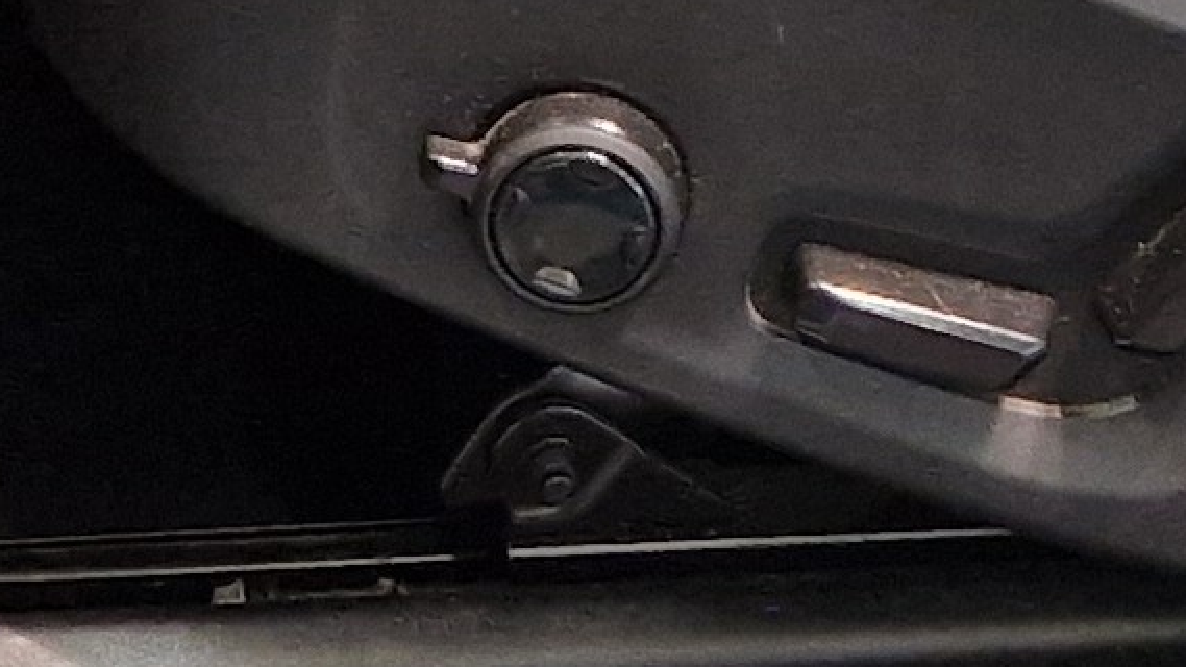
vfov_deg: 5.9
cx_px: 544
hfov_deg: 12.2
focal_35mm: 176
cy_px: -1951
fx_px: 5535
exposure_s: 1/180
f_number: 1.8
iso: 200
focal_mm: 5.4
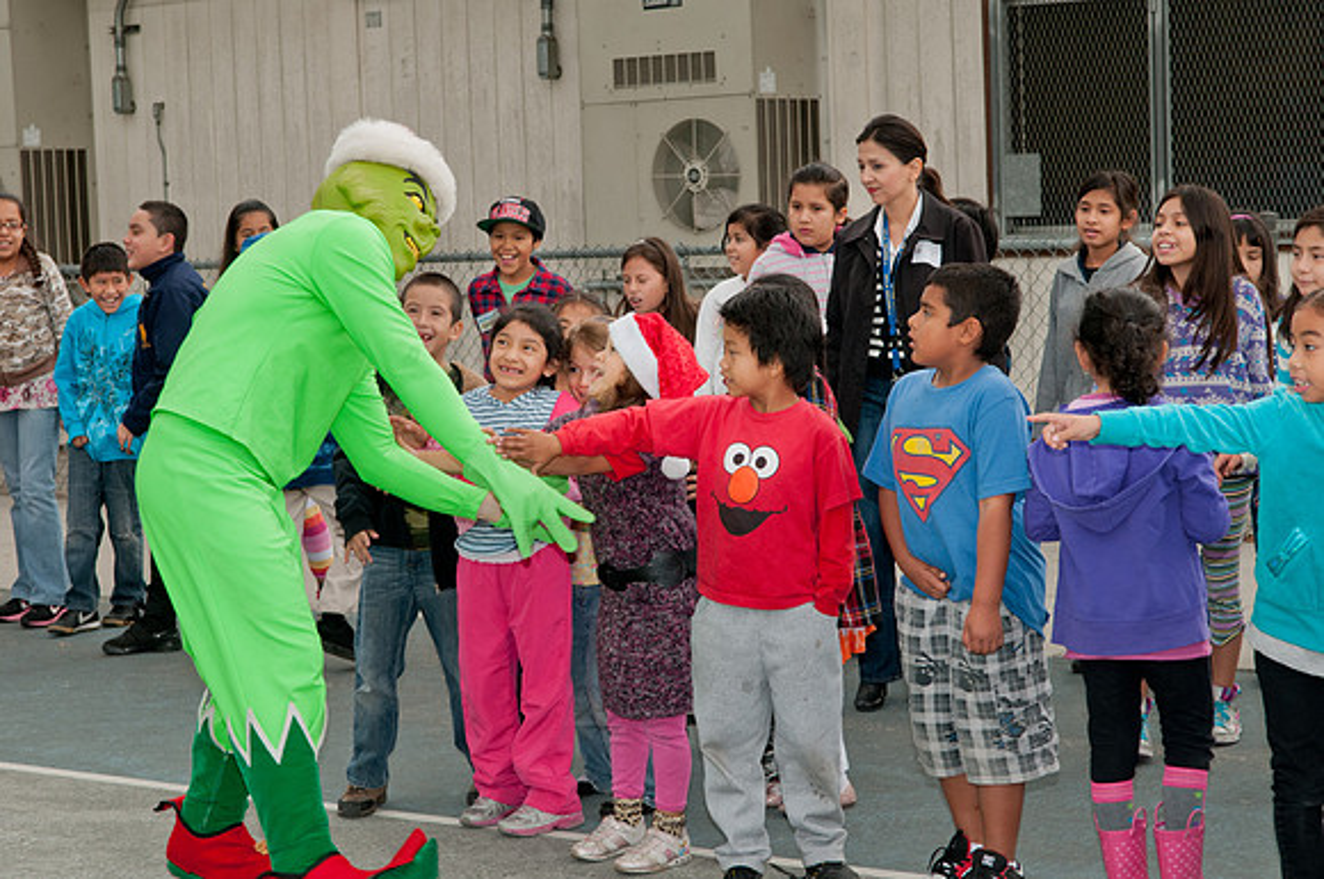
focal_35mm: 82
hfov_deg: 24.6
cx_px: 662
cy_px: 440
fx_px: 3030
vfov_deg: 16.5
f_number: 8
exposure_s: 1/250
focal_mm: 55
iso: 400
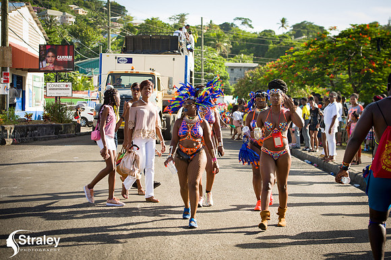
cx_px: 196
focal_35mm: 70
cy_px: 130
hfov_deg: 28.9
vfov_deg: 19.4
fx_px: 760
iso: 100
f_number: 5.6
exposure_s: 1/200
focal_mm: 70
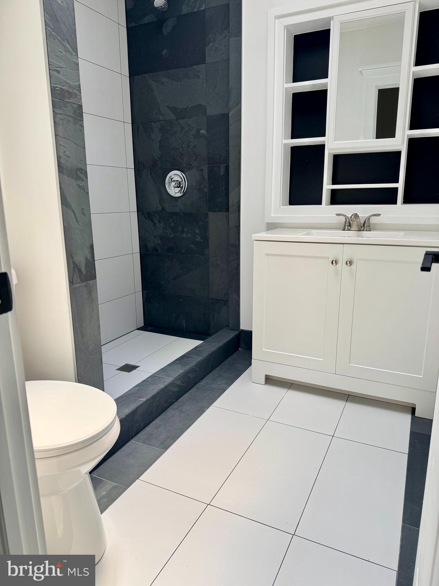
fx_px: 406
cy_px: 293
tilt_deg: -13.5
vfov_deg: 71.6
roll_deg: +1.1
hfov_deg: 56.8
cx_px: 220
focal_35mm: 24
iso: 80
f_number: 1.78
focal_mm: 6.76
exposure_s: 1/280
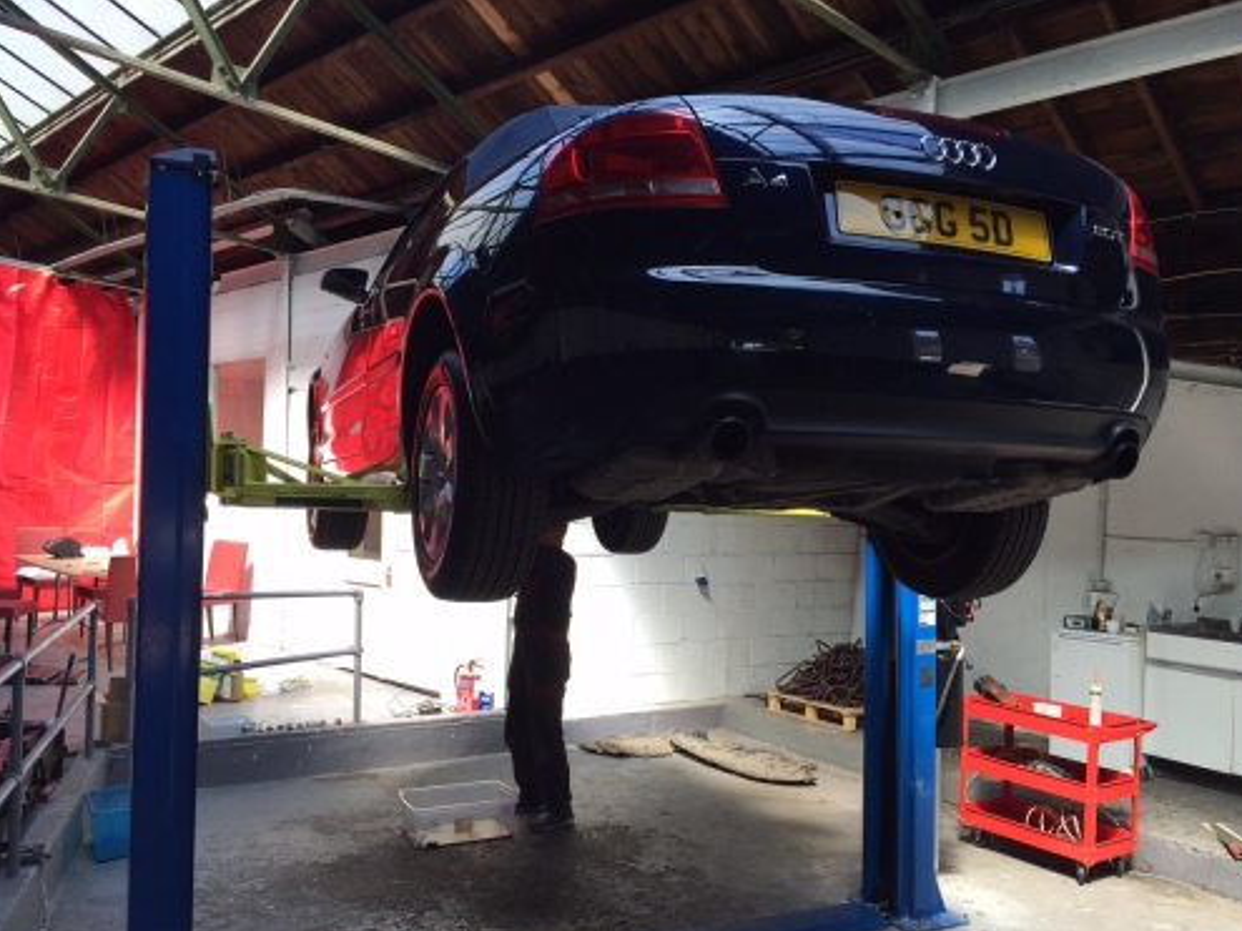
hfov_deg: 60.0
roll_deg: -2.5
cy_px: 477
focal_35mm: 30
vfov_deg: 46.8
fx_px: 1076
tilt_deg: +0.4
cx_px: 635
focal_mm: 4.15
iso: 32
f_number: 2.2
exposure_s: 1/202
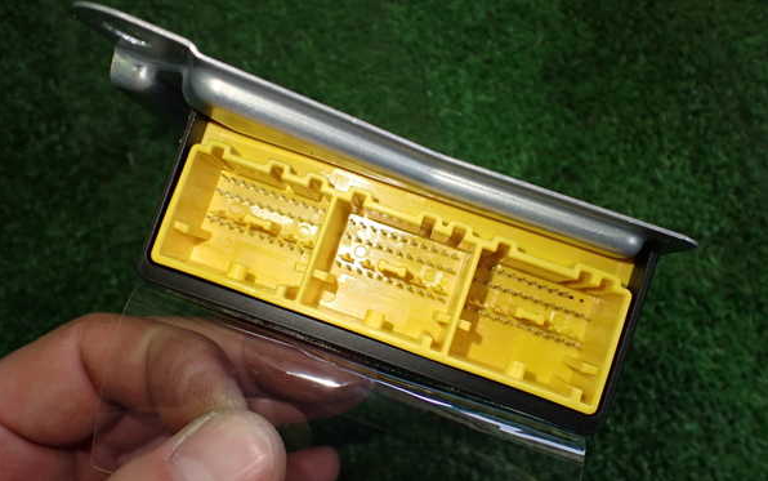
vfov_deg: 39.5
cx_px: 384
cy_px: 228
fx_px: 670
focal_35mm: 32
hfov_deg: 59.6
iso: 250
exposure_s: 1/125
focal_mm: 5.4
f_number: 2.3
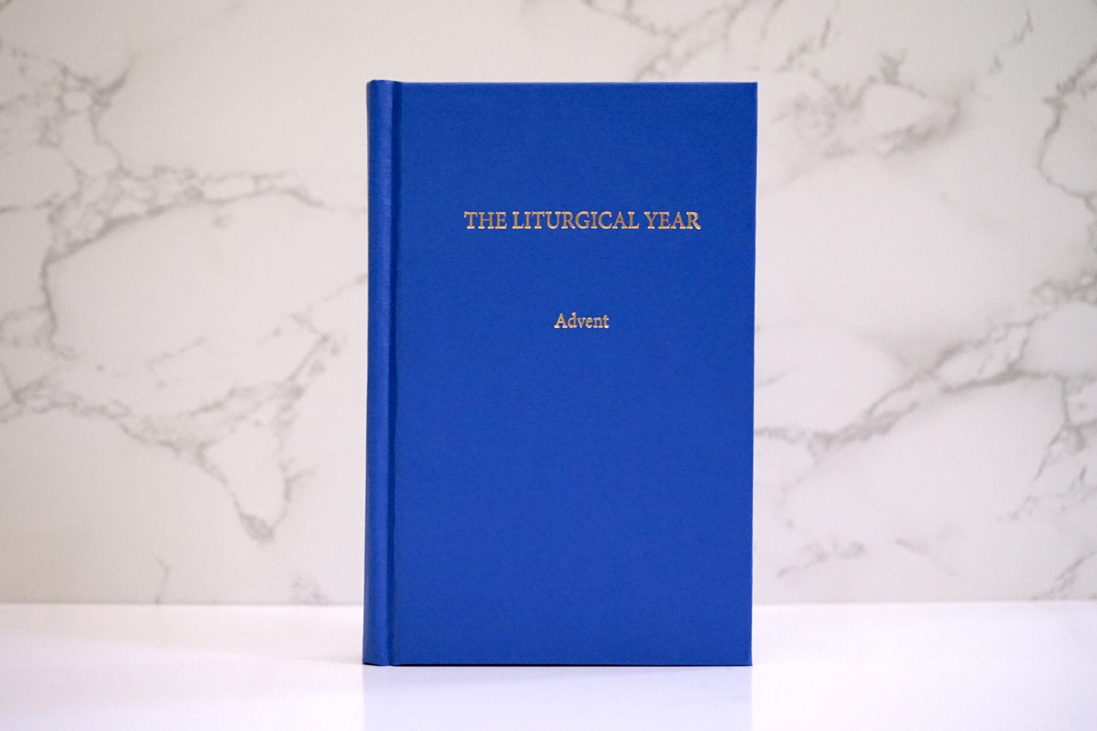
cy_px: 366
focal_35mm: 56
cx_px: 548
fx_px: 1706
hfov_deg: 35.6
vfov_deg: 24.2
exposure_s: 1/160
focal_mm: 56
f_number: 5
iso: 3200
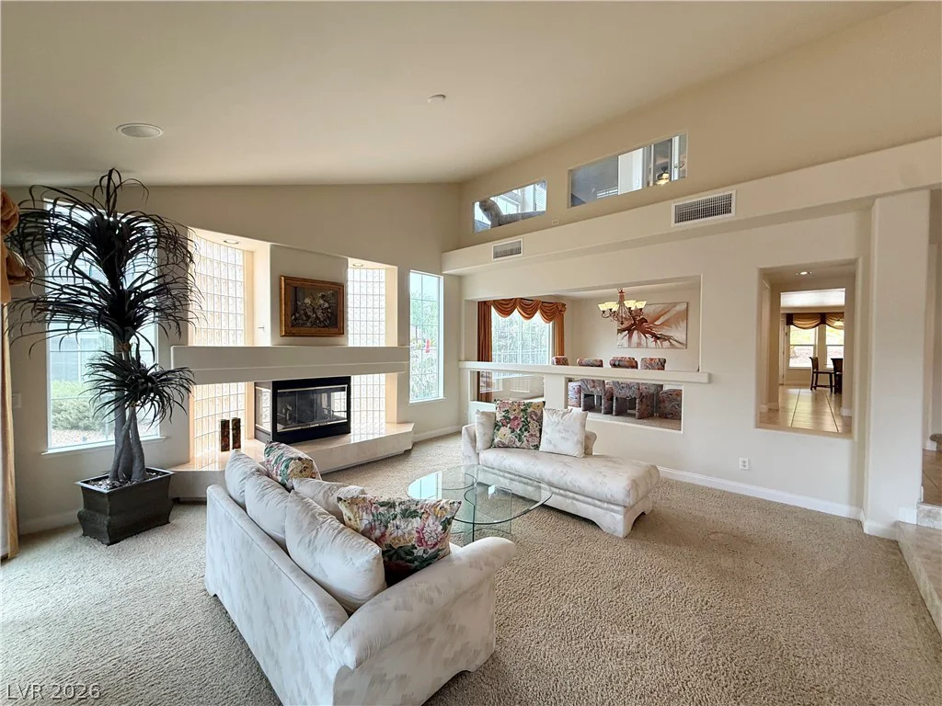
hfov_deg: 102.1
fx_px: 381
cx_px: 471
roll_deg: -0.1
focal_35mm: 14
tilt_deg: -1.2
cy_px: 353
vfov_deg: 85.7
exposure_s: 1/120
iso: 80
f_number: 2.2
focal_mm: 2.22
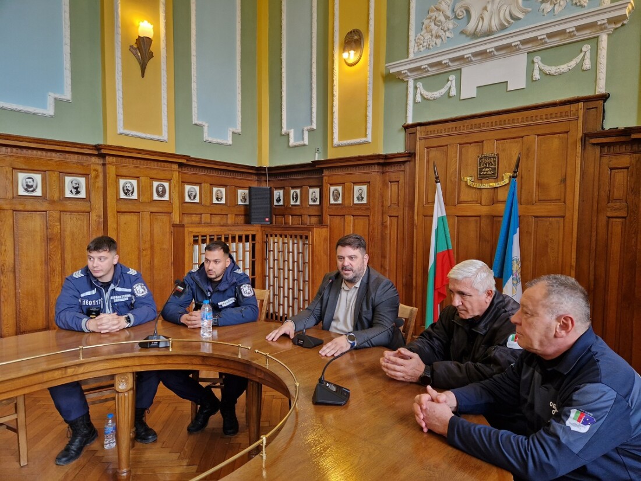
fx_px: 426
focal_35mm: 23
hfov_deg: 73.9
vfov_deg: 58.9
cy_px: 240
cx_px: 320
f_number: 1.8
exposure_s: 1/100
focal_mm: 5.4
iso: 200
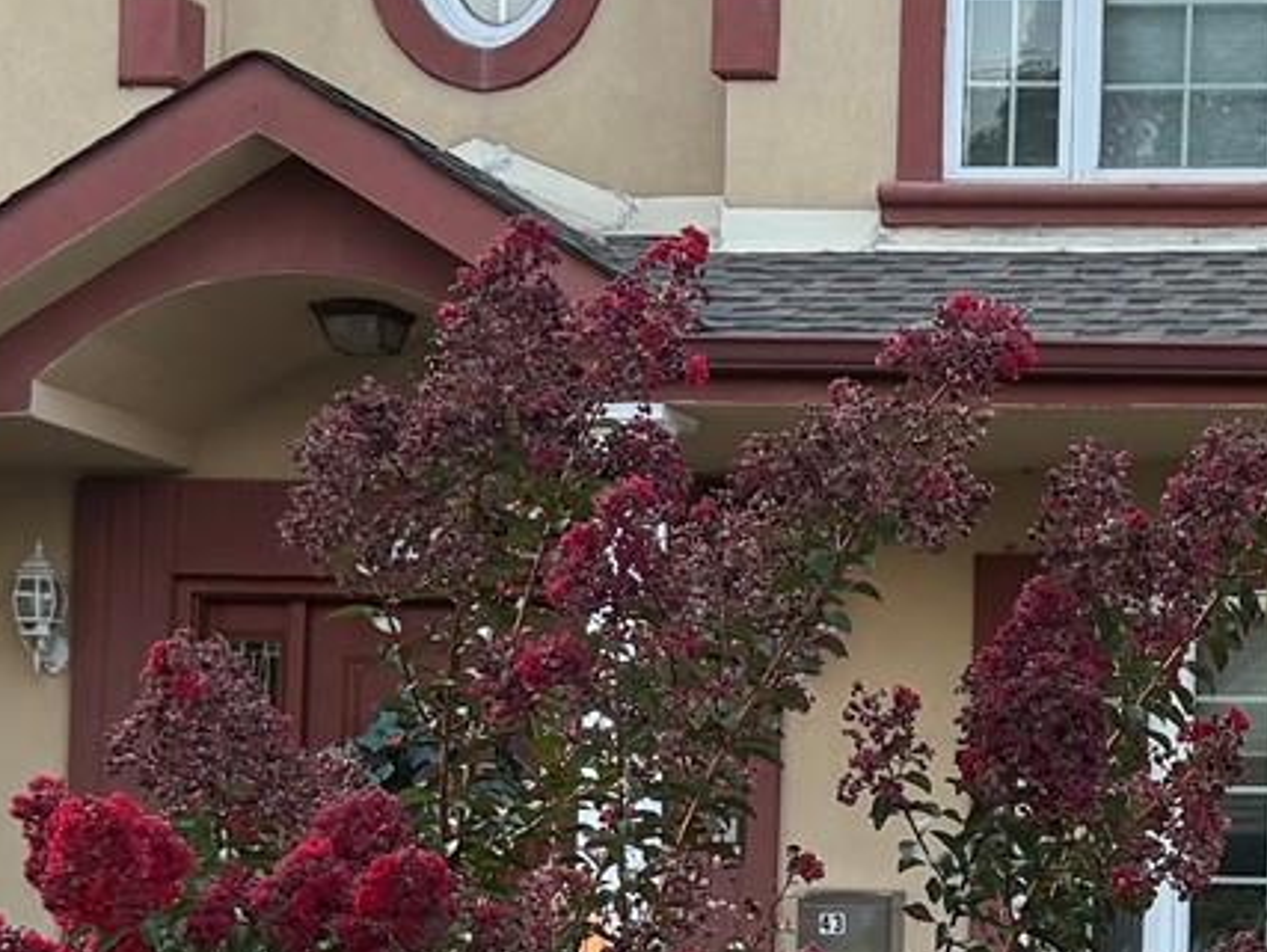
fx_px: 4213
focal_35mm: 115
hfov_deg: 16.2
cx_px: 1635
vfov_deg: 12.8
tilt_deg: +3.5
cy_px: 878
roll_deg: -1.0
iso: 100
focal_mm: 6.76
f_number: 1.78
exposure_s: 1/593
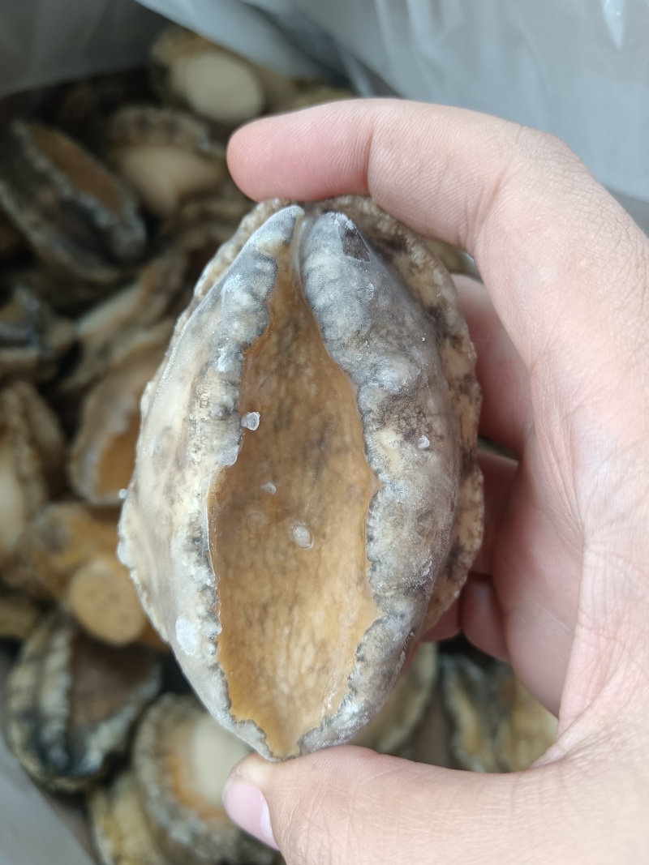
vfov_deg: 65.3
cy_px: 432
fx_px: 675
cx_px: 324
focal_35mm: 27
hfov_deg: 51.3
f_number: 1.9
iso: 191
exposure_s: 1/50
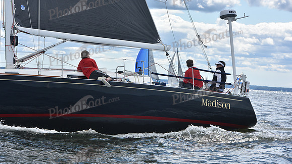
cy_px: 72
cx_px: 146
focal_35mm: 142
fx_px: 1099
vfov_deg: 8.5
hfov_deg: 15.1
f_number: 8
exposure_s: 1/800
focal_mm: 135
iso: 250
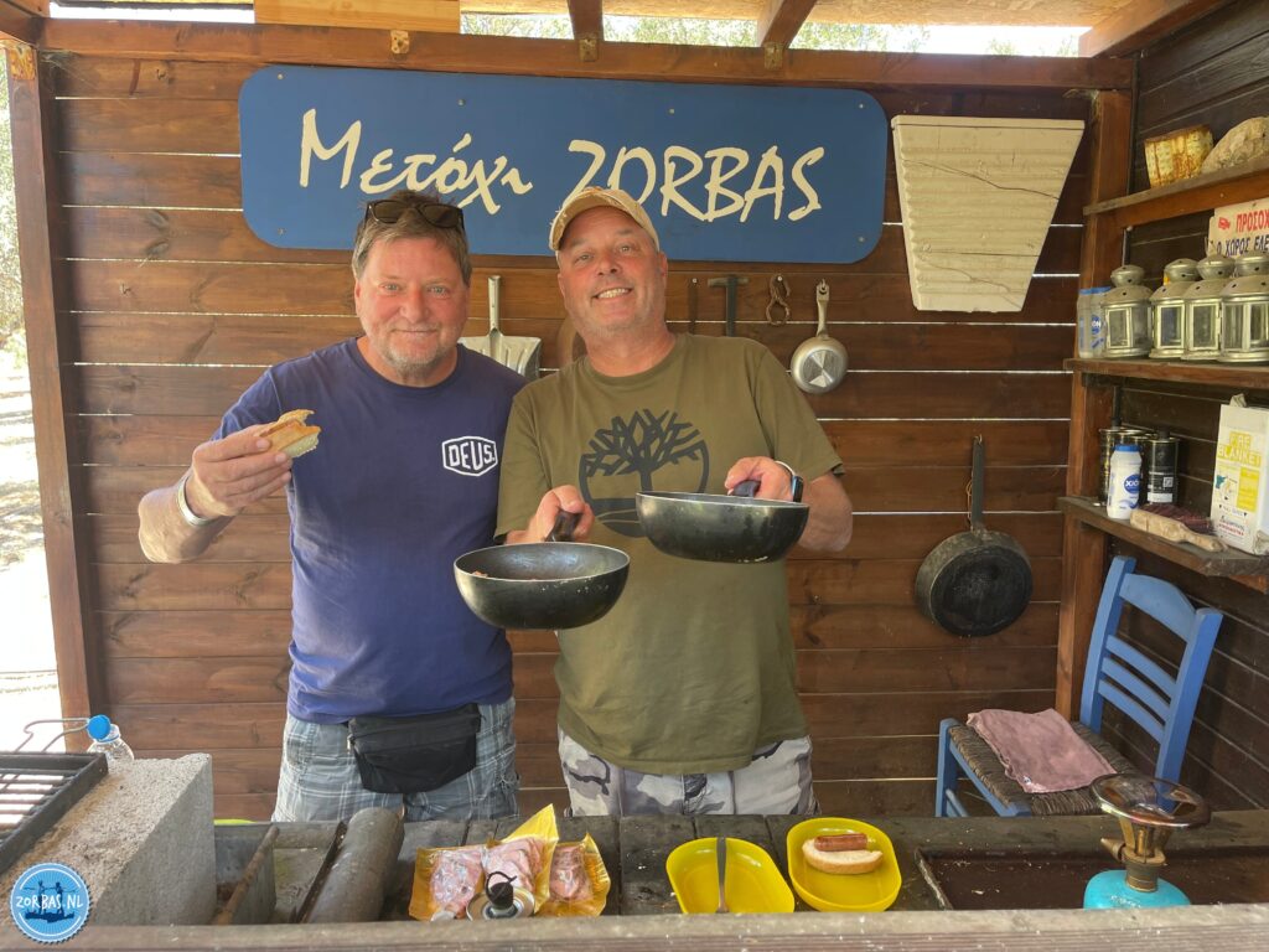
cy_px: 476
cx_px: 634
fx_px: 916
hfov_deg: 69.4
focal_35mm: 25
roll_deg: -0.7
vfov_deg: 54.9
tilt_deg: -8.6
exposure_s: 1/121
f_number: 1.6
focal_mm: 5.1
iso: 80
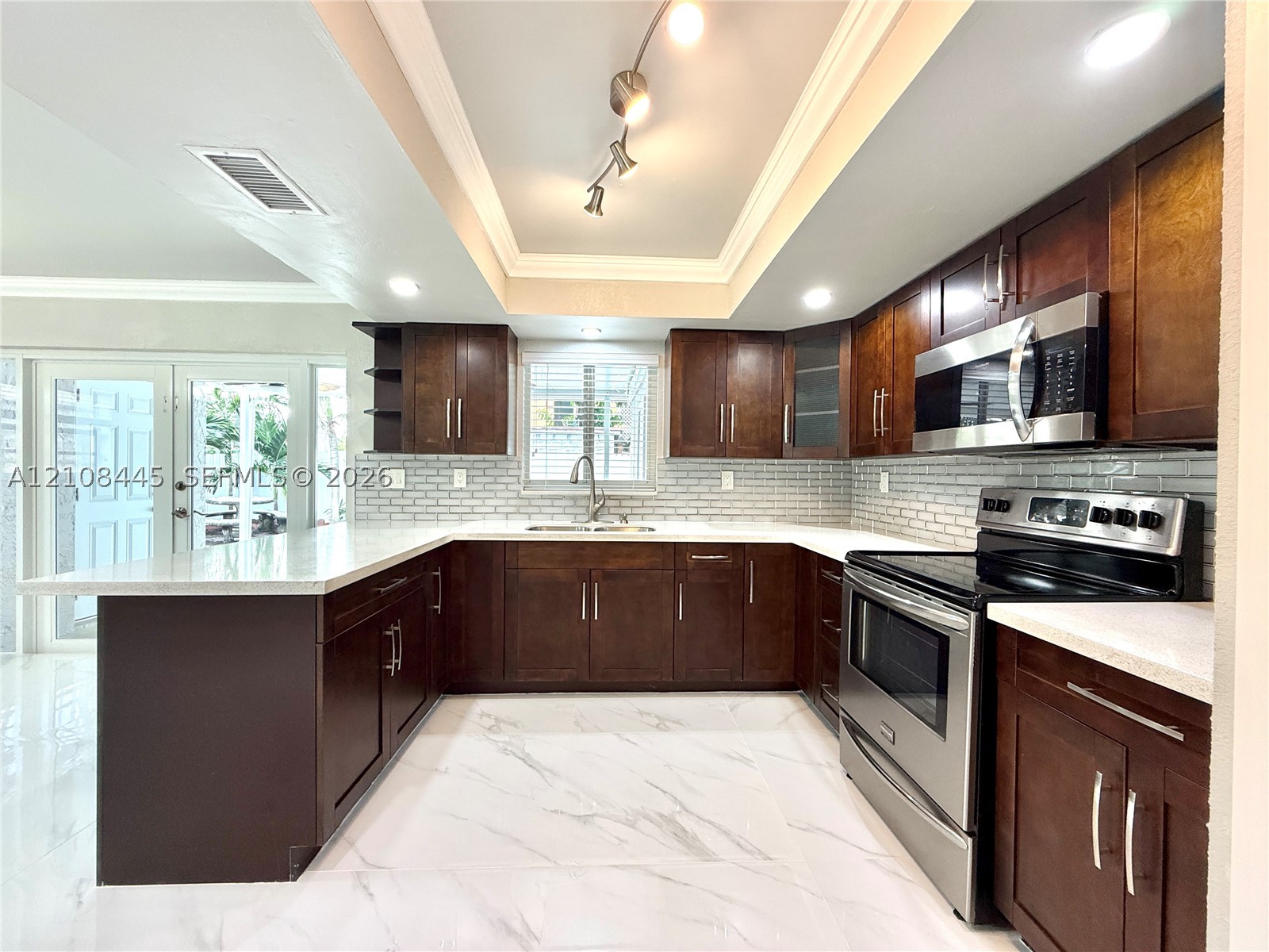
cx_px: 634
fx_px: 513
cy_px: 476
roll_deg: +0.3
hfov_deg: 102.1
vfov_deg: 85.7
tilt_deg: -0.9
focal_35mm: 14
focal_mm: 2.22
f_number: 2.2
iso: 250
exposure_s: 1/120
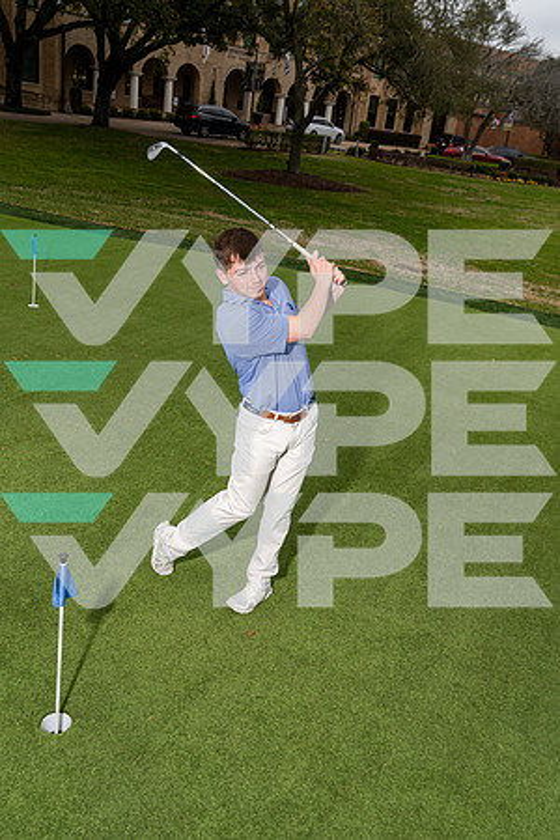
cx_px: 280
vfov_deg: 58.7
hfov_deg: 41.1
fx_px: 747
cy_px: 420
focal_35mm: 32
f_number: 7.1
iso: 200
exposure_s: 1/250
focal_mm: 32
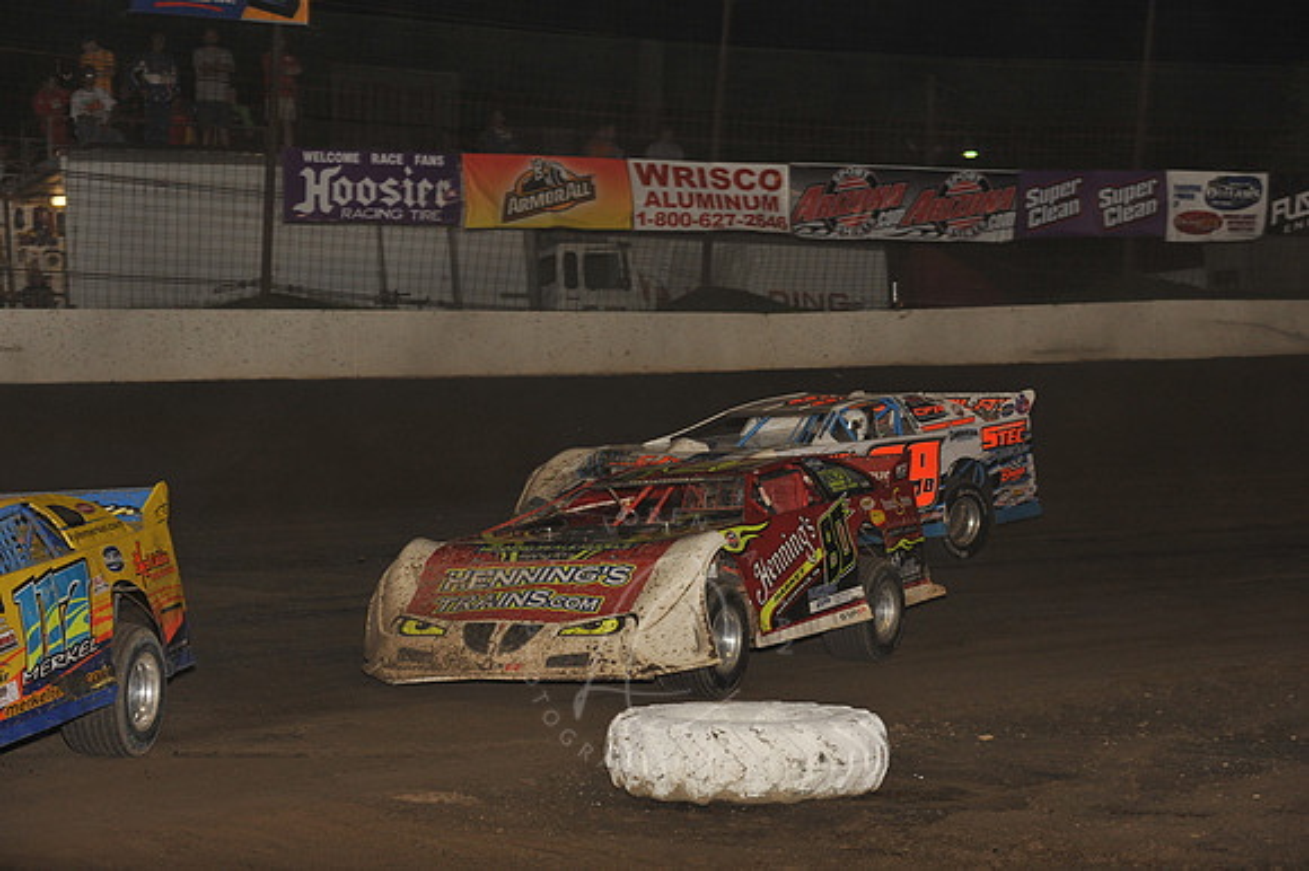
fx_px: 3634
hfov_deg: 20.4
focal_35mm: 100
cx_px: 654
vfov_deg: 13.7
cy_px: 436
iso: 1000
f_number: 6.3
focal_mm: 100
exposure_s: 1/320
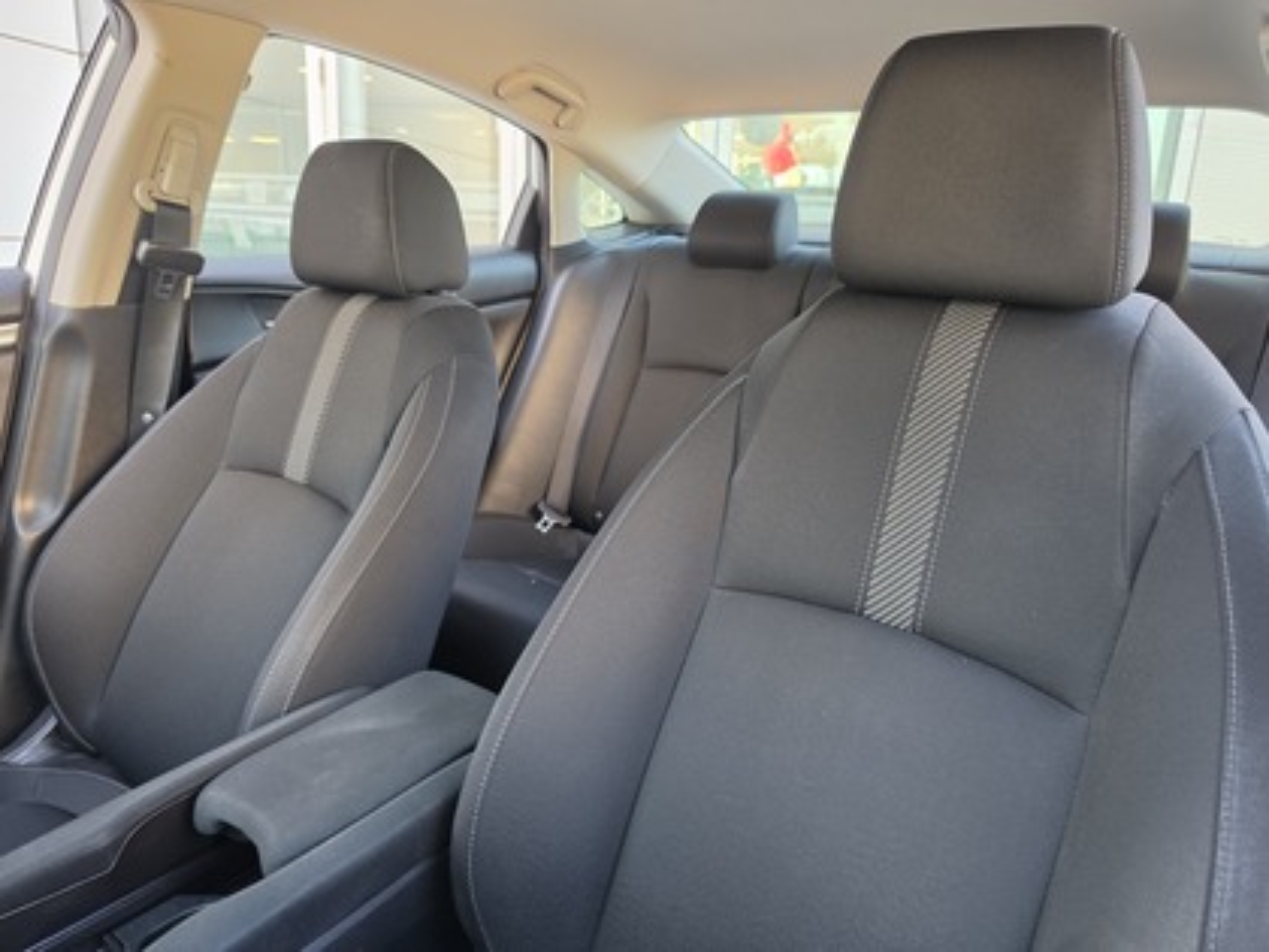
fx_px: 843
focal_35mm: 23
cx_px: 634
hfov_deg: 73.9
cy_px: 476
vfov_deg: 58.9
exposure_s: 1/120
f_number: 1.4
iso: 100
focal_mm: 6.5
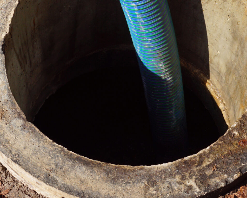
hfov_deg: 21.0
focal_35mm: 91
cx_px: 118
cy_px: -2
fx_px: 665
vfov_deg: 16.5
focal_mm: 24
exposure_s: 1/200
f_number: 11
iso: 100
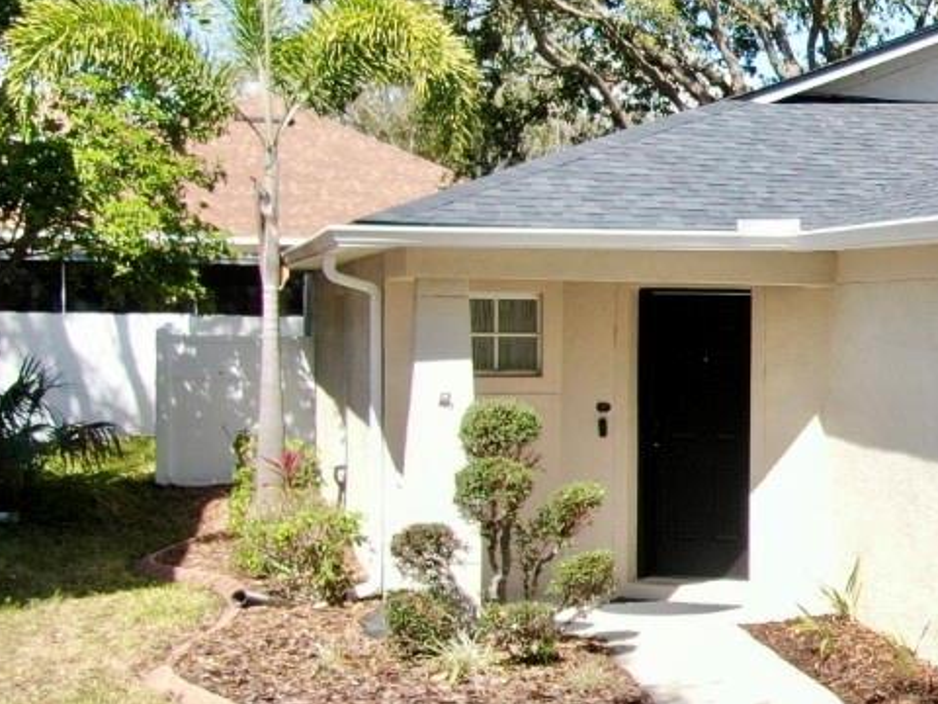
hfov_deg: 22.8
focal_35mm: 72
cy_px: 356
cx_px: 1344
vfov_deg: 20.4
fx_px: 1951
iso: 110
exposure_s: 1/640
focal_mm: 4.39
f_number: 2.8
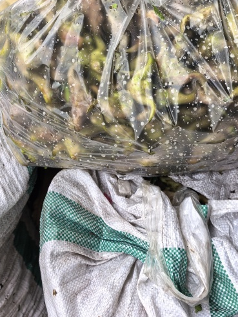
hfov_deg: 27.9
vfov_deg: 34.9
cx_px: 88
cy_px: 36
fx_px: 477
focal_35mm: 52
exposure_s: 1/791
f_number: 2
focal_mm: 6.98
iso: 50
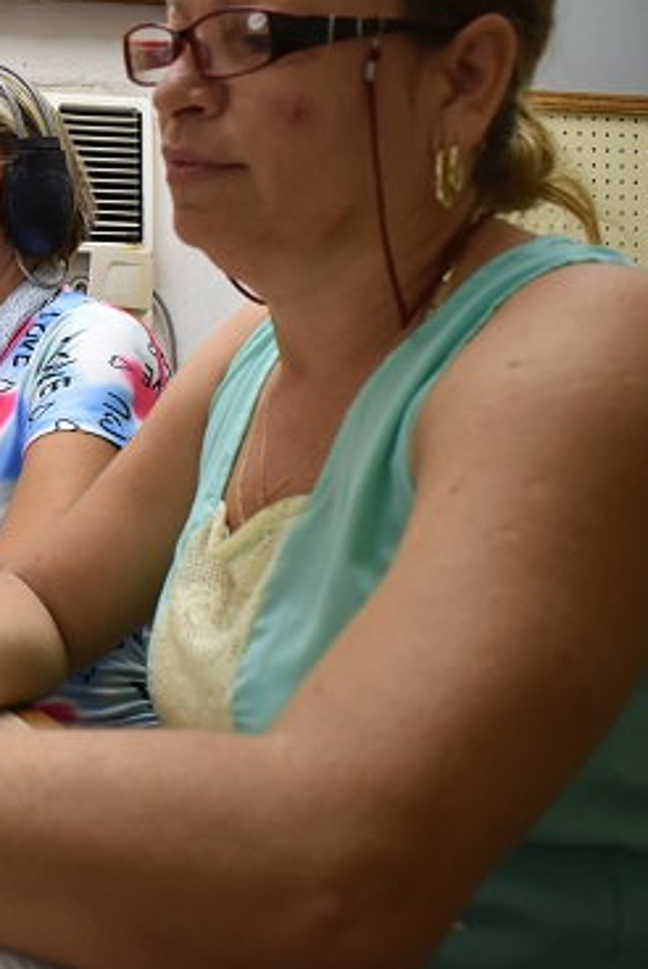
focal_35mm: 51
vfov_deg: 38.6
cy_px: 371
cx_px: -119
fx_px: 1374
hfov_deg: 24.2
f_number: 4
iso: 720
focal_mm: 18
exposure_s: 1/30
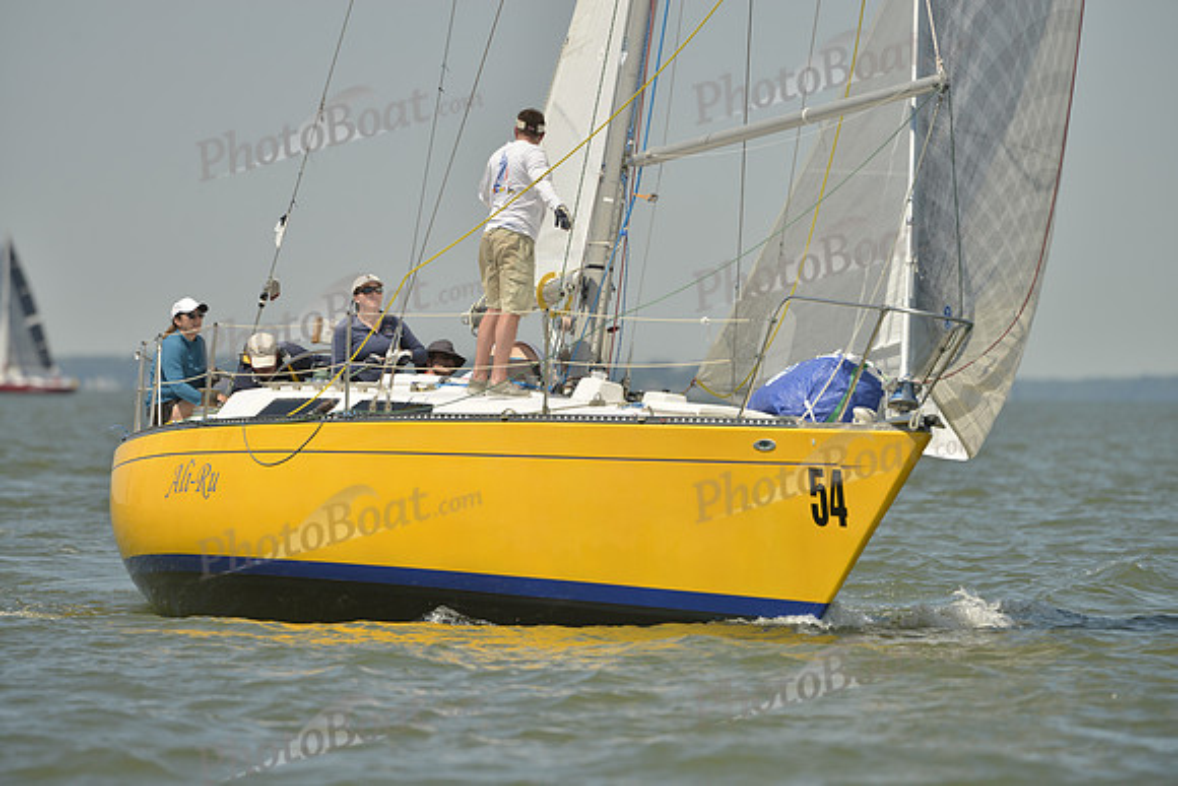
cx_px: 589
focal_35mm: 400
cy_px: 393
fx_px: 13091
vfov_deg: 3.4
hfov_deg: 5.2
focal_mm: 400
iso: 200
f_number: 5
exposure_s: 1/1600
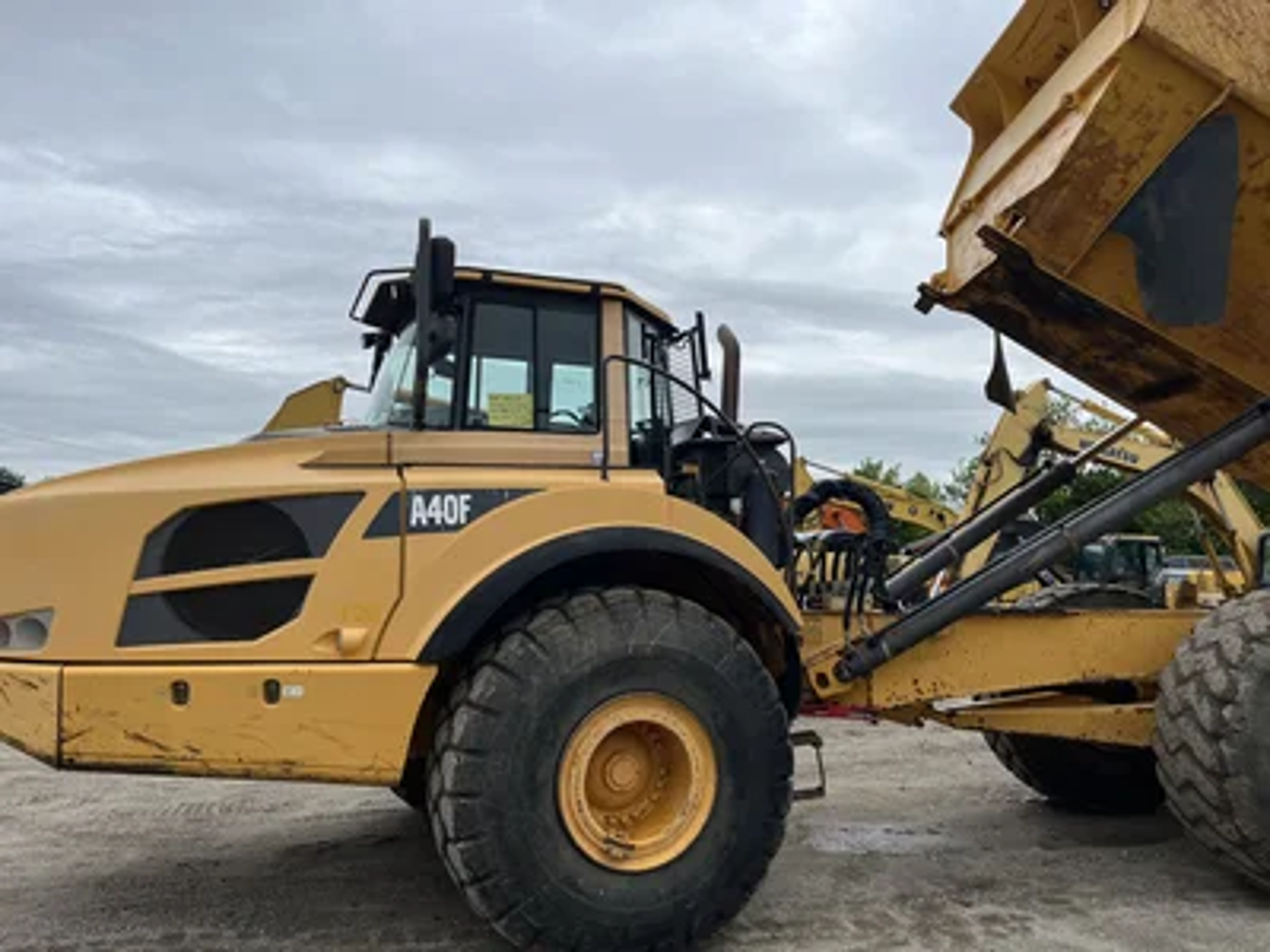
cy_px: 476
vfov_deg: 53.1
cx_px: 635
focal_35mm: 26
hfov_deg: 67.3
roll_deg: +0.2
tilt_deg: +5.4
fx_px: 954
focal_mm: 5.1
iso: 50
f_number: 1.6
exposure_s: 1/5076
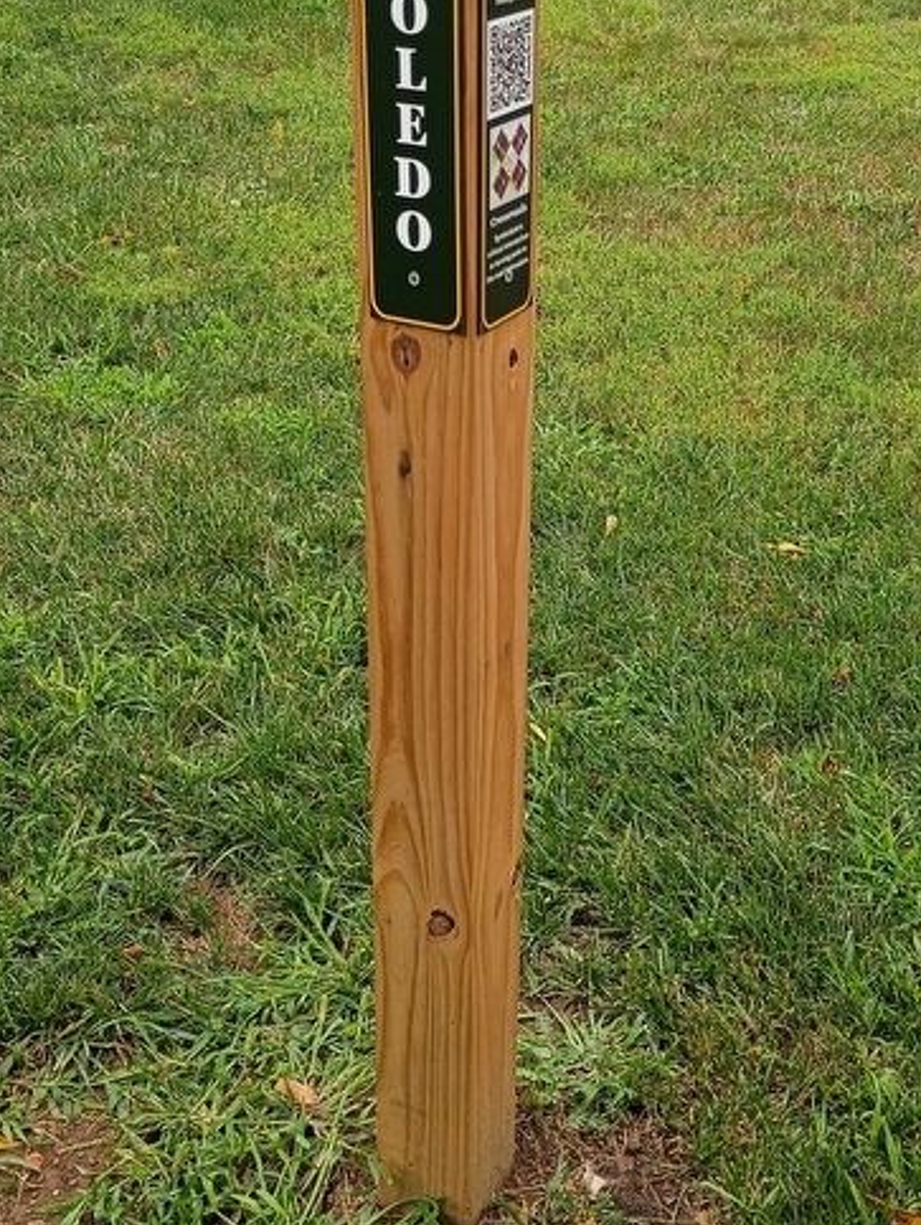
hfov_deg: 30.3
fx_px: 1701
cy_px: 517
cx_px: 497
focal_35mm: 48
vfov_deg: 39.5
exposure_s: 1/193
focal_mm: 4.27
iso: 100
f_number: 1.8
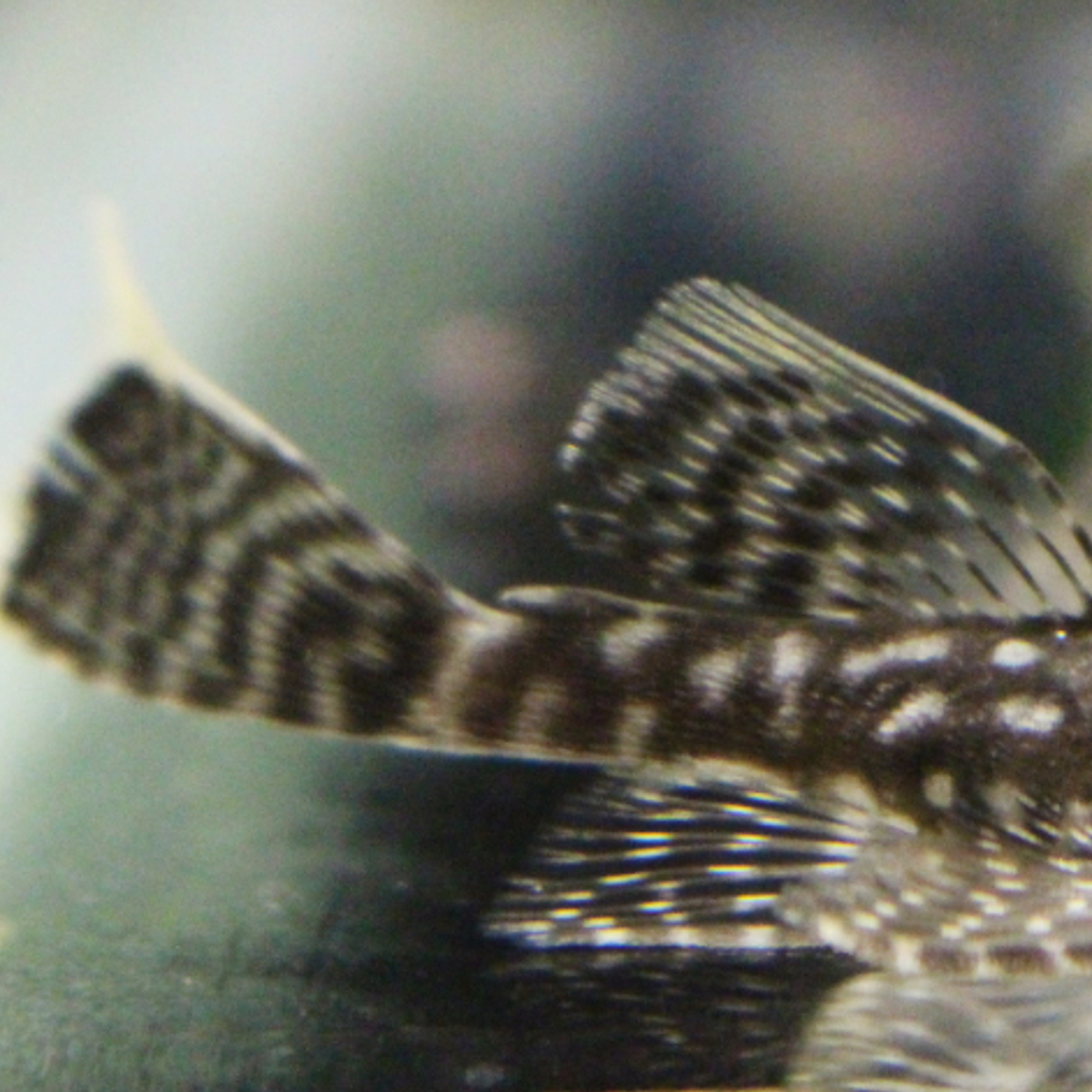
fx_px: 1927
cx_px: 825
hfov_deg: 31.1
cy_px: 533
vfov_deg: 31.6
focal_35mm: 54
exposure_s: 1/40
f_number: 3.2
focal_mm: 6
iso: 80
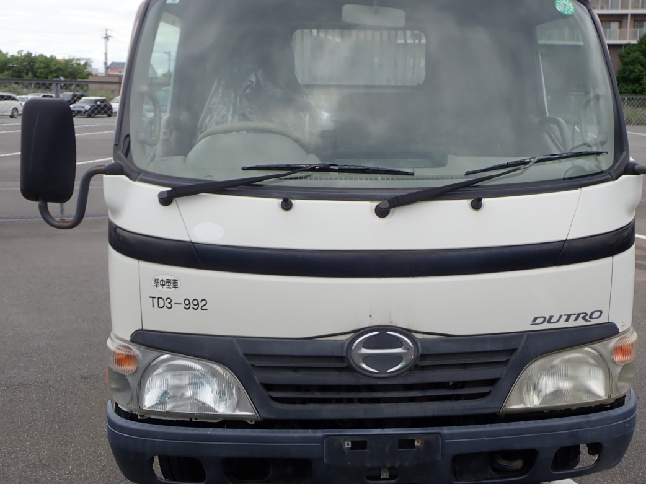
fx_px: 802
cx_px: 377
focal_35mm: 43
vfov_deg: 33.6
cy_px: 239
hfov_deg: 43.7
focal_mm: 6.42
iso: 100
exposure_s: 1/320
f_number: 3.5
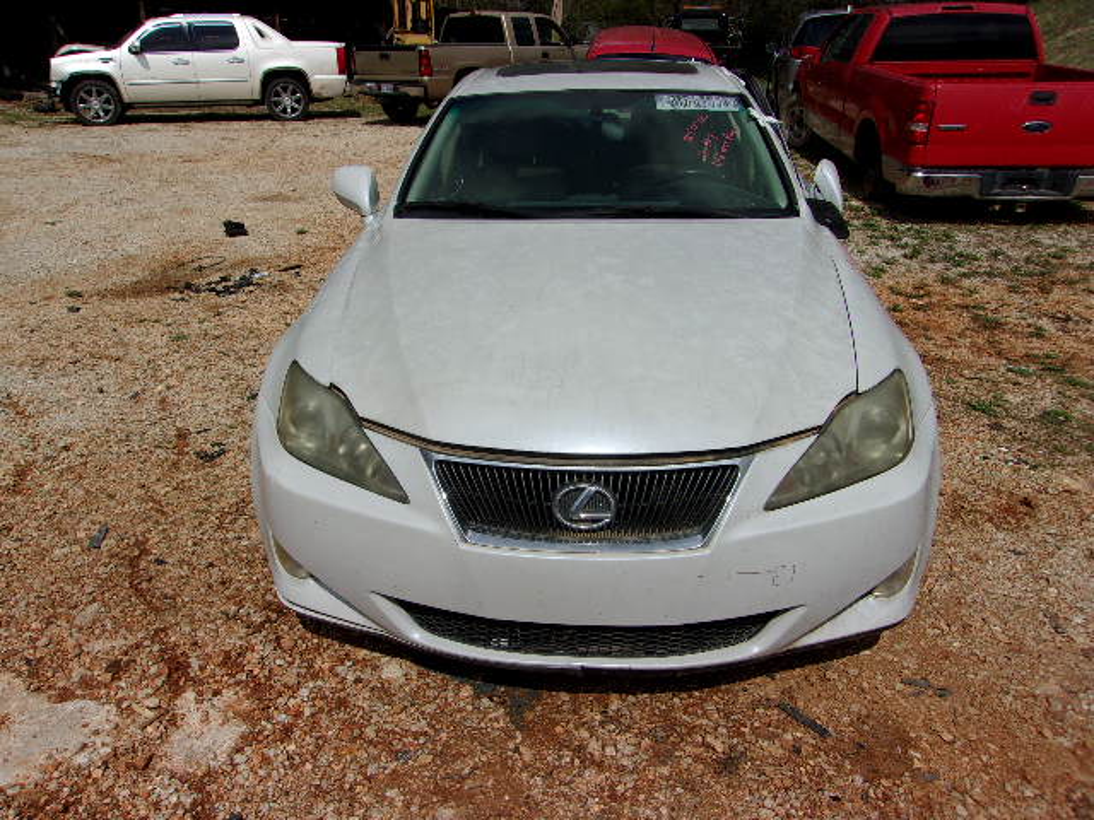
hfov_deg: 65.3
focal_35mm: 27
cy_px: 410
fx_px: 853
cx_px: 547
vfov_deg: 51.4
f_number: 10.4
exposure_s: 1/280
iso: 80
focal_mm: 4.9
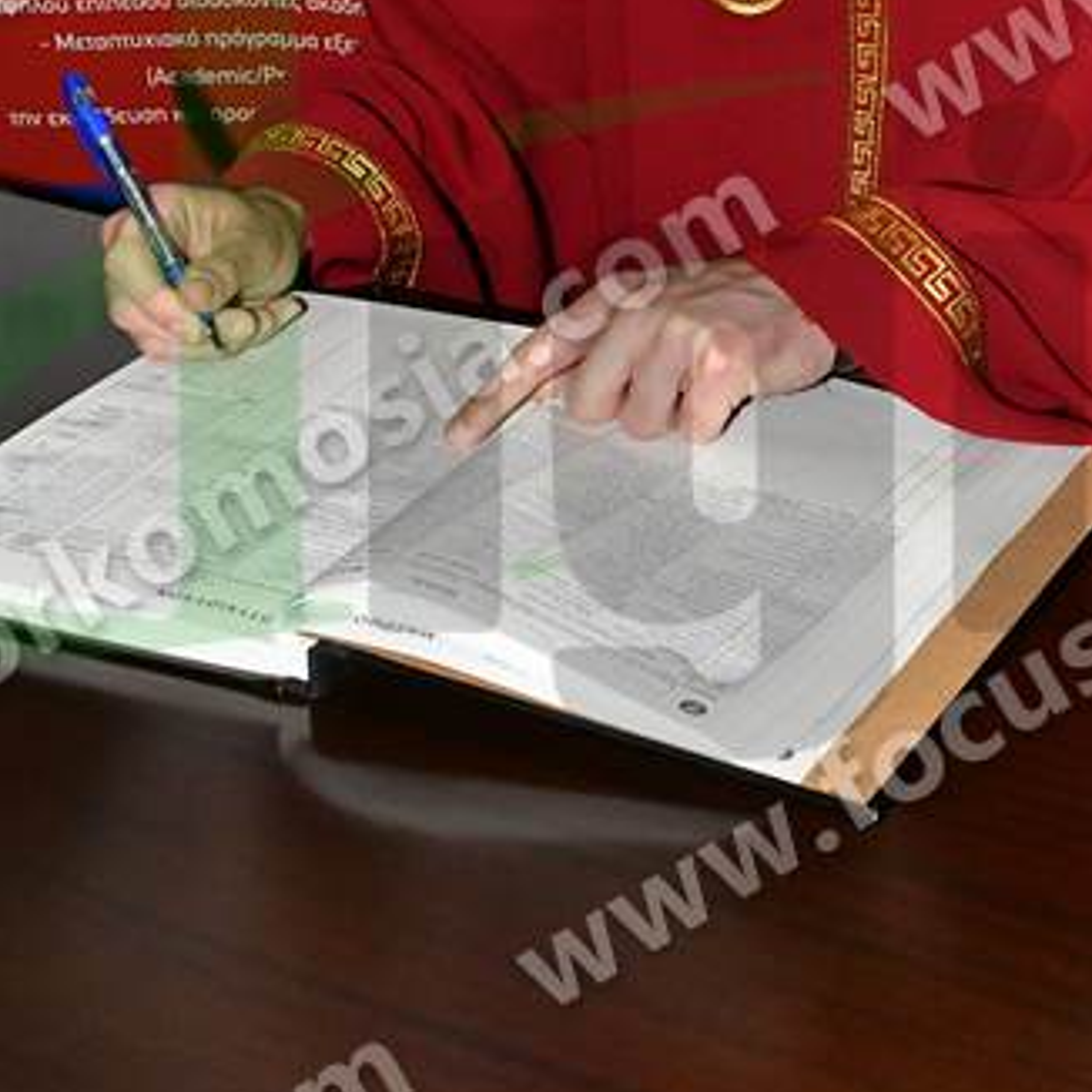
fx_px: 3426
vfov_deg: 17.7
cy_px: -10
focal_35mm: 96
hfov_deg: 18.0
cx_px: 854
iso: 3600
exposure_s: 1/250
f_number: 7.1
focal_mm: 32
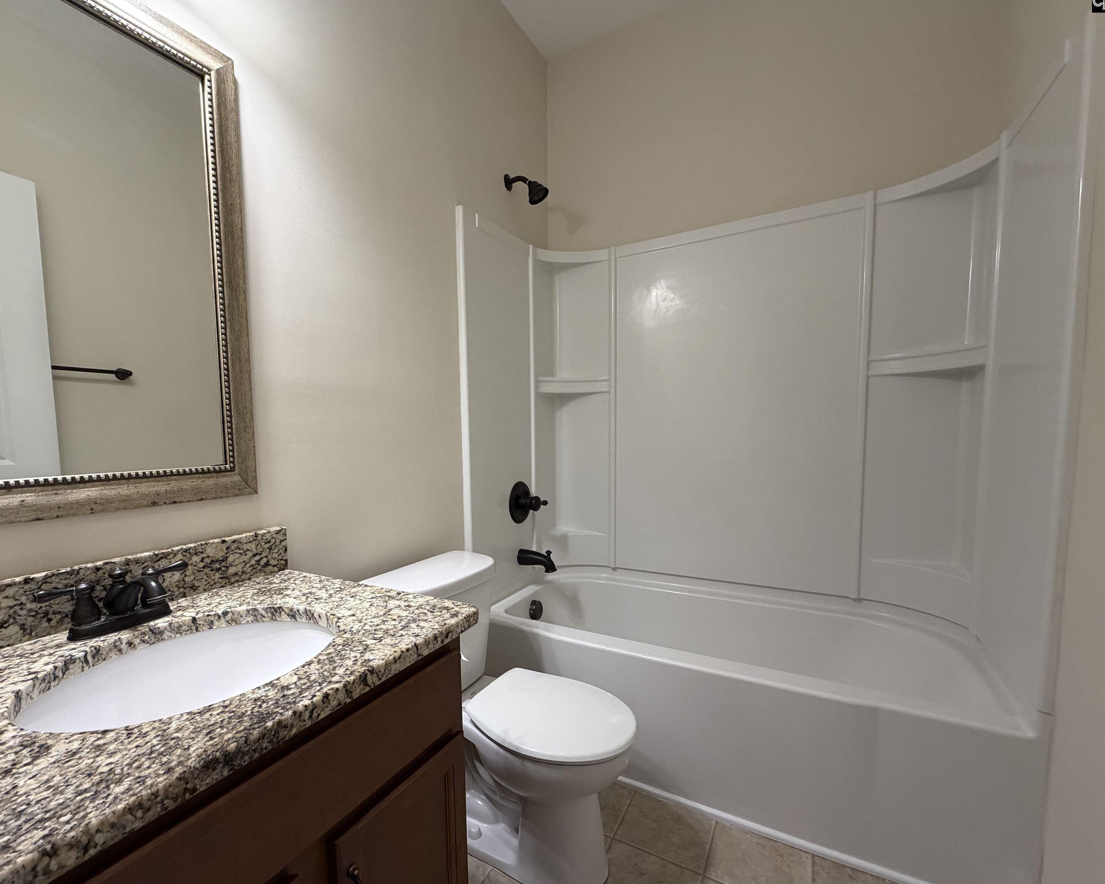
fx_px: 523
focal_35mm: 16
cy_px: 476
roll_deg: +1.4
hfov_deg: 92.7
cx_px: 486
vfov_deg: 80.2
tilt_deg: -4.6
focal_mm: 2.22
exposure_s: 1/120
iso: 320
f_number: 2.2
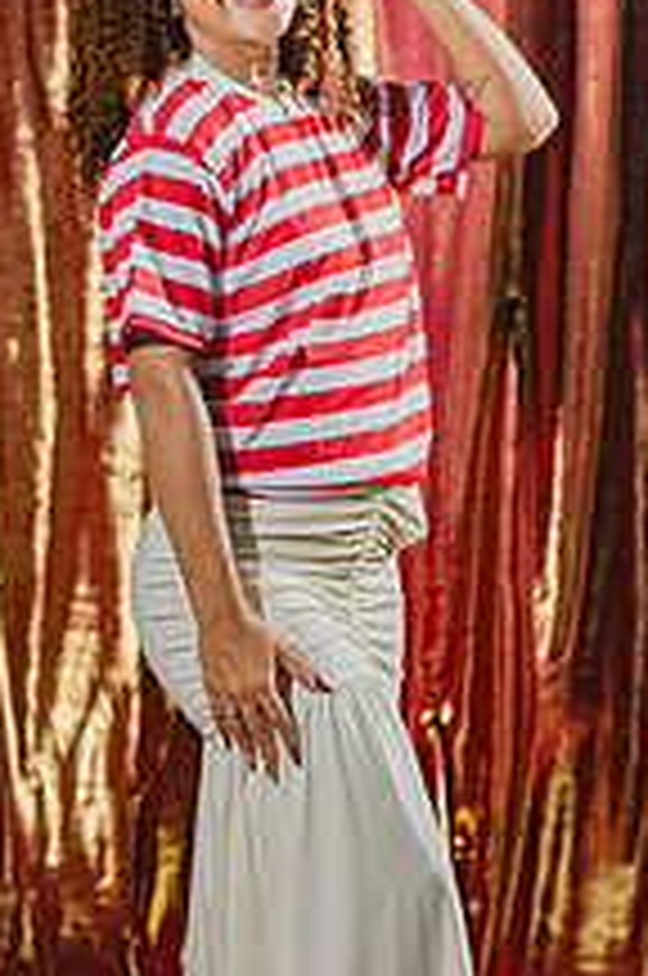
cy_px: 589
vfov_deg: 11.7
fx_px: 4767
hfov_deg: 7.8
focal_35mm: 176
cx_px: 263
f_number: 2.5
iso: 200
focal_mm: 85
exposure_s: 1/200
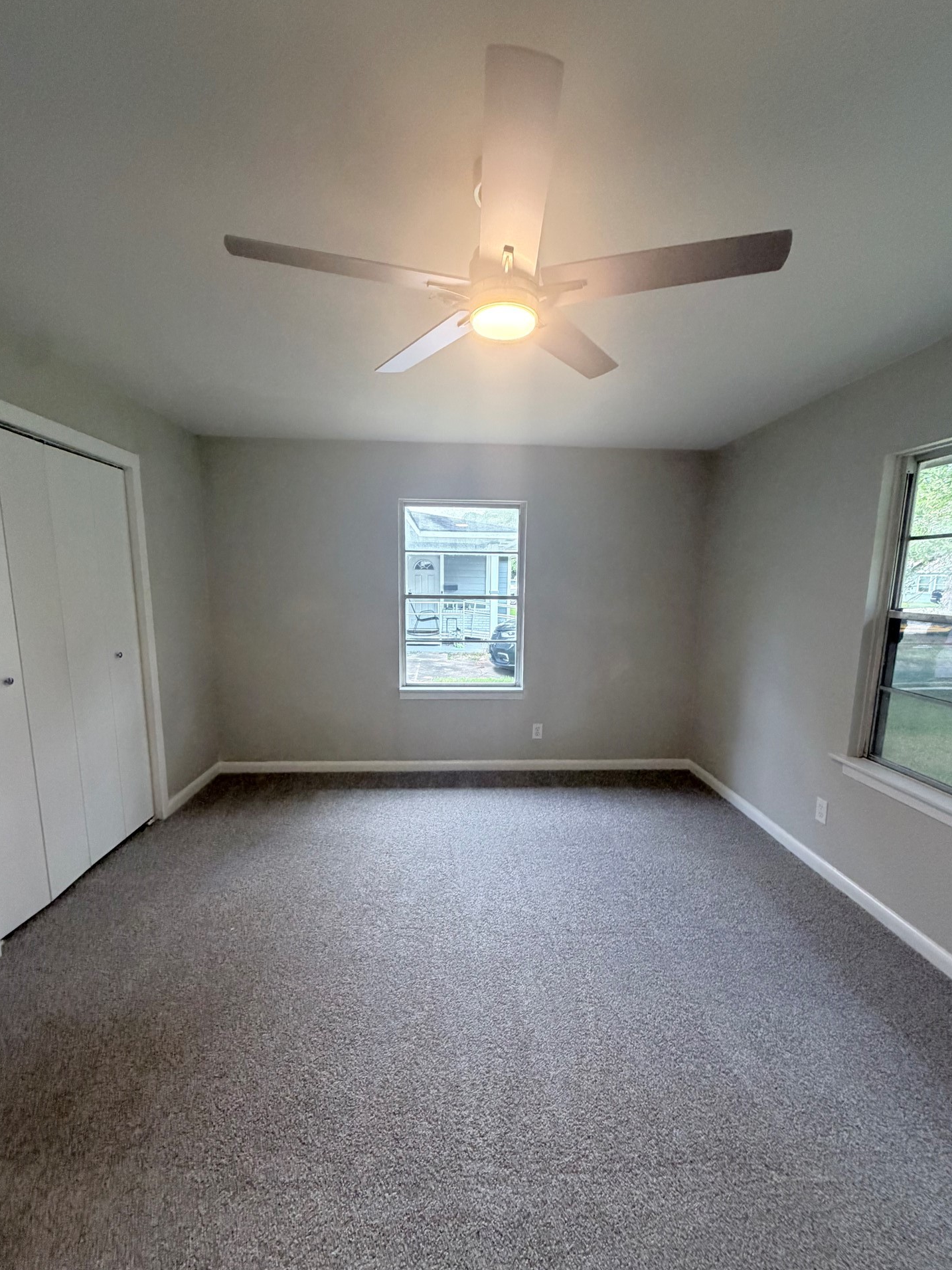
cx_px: 481
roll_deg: -0.5
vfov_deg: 98.0
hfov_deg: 81.8
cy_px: 675
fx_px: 550
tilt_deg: -9.1
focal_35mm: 15
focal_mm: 2.22
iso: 320
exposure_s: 1/95
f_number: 2.2
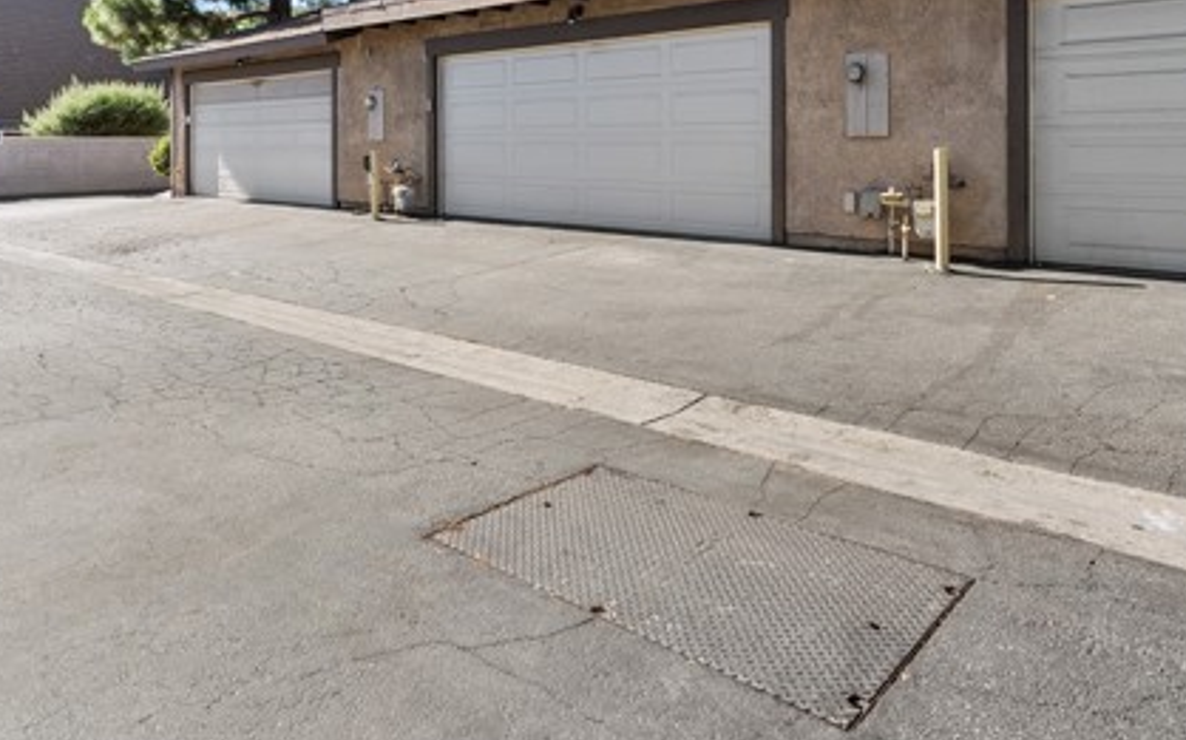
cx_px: 548
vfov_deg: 47.5
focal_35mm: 25
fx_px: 808
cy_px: 191
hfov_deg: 72.4
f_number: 8
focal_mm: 16
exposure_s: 1/400
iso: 640
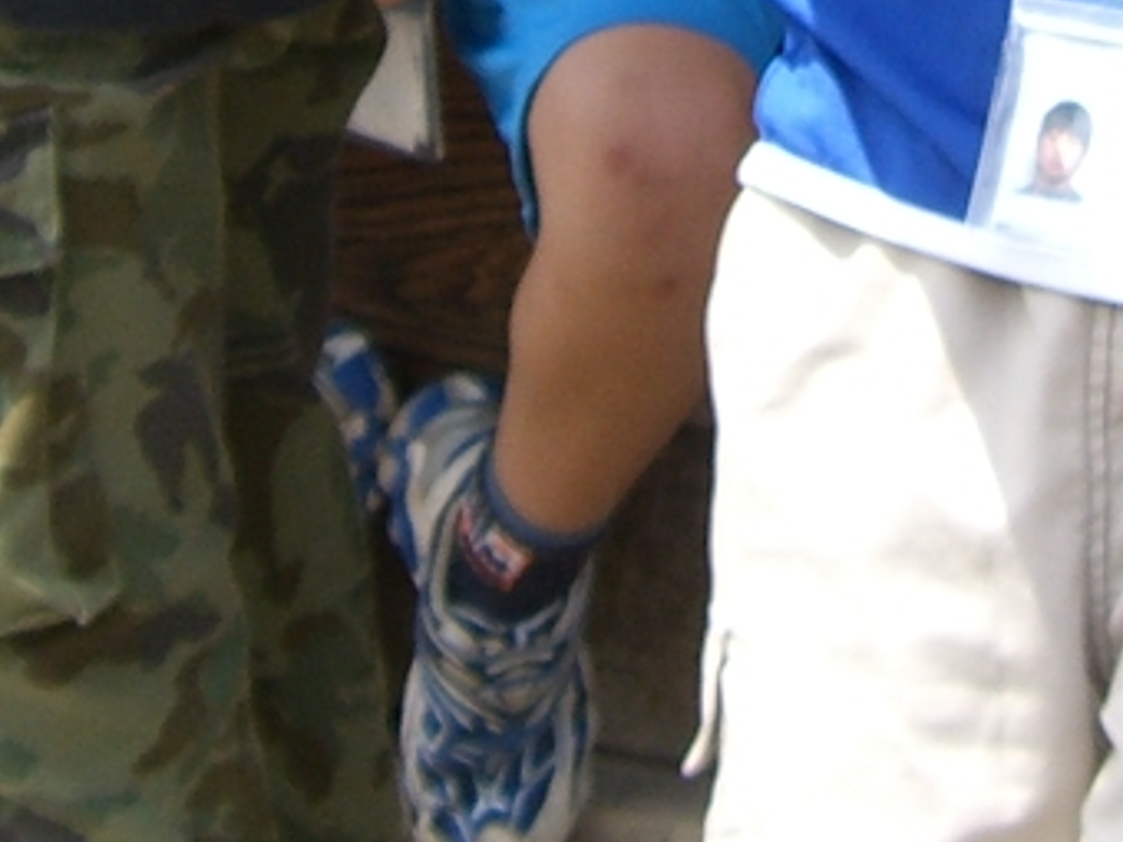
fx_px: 5807
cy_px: -644
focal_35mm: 179
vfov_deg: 8.0
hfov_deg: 10.9
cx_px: 1116
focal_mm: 6.2
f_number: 4.3
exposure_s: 1/200
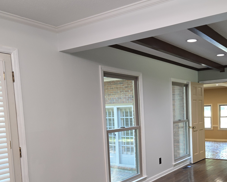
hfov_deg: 47.6
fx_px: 249
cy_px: 129
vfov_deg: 39.4
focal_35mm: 37
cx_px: 164
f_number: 1.8
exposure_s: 1/24
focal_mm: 5.4
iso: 100
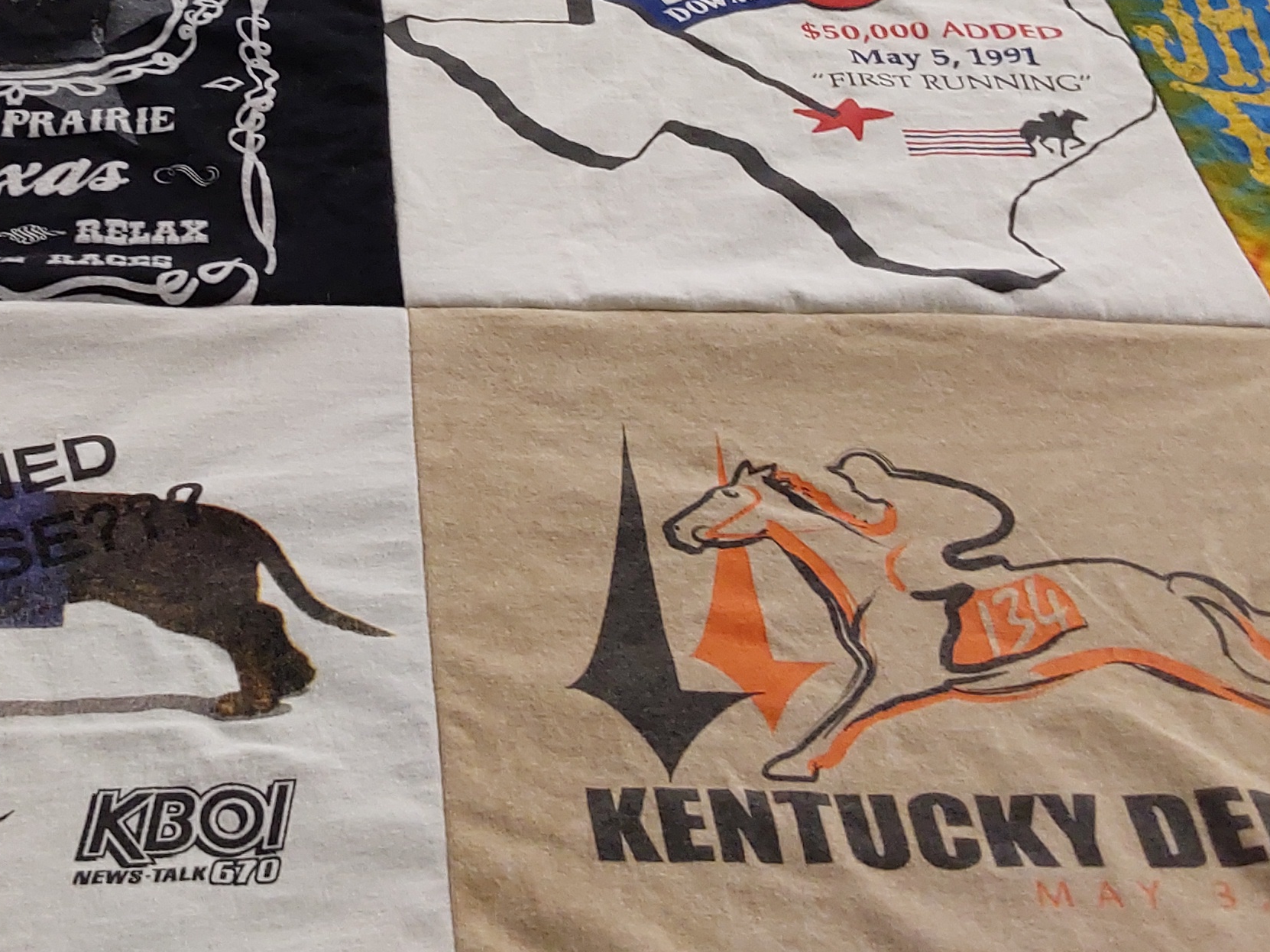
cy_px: 66
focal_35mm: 55
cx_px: 270
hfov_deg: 34.0
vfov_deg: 25.6
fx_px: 2018
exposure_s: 1/60
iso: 100
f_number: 1.9
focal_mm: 2.91
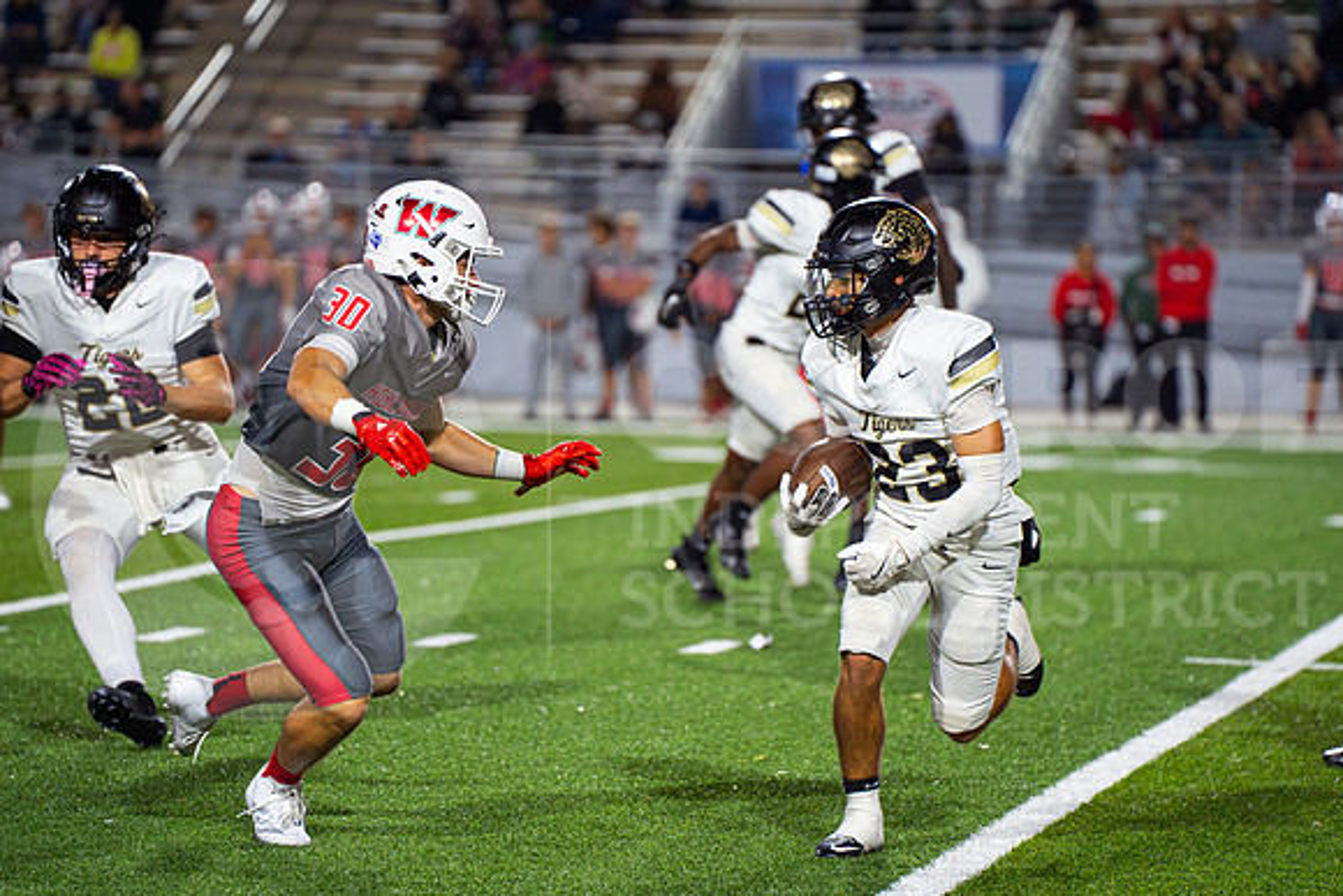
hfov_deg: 11.1
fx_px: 6927
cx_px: 683
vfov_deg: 7.4
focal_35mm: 186
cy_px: 448
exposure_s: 1/1600
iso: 3200
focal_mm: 180
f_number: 3.2
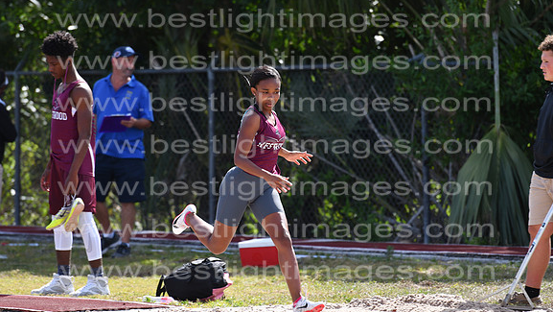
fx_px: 4635
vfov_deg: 3.8
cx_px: 277
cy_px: 168
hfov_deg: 6.8
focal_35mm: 316
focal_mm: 200
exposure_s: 1/800
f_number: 4
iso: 100
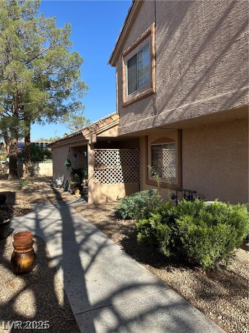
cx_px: 124
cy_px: 166
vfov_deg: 71.6
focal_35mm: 24
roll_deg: -0.2
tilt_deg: -0.4
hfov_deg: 56.8
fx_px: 230
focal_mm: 6.86
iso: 80
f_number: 1.78
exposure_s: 1/2410
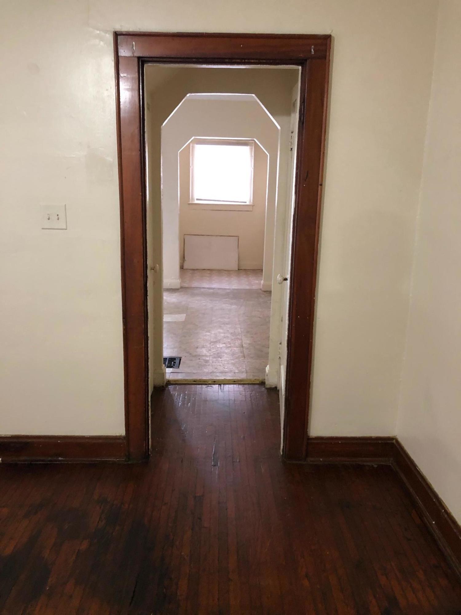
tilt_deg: -12.5
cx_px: 230
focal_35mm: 28
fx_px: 497
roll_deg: -0.2
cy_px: 308
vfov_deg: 63.4
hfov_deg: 49.7
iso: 80
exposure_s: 1/7
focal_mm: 3.99
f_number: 1.8
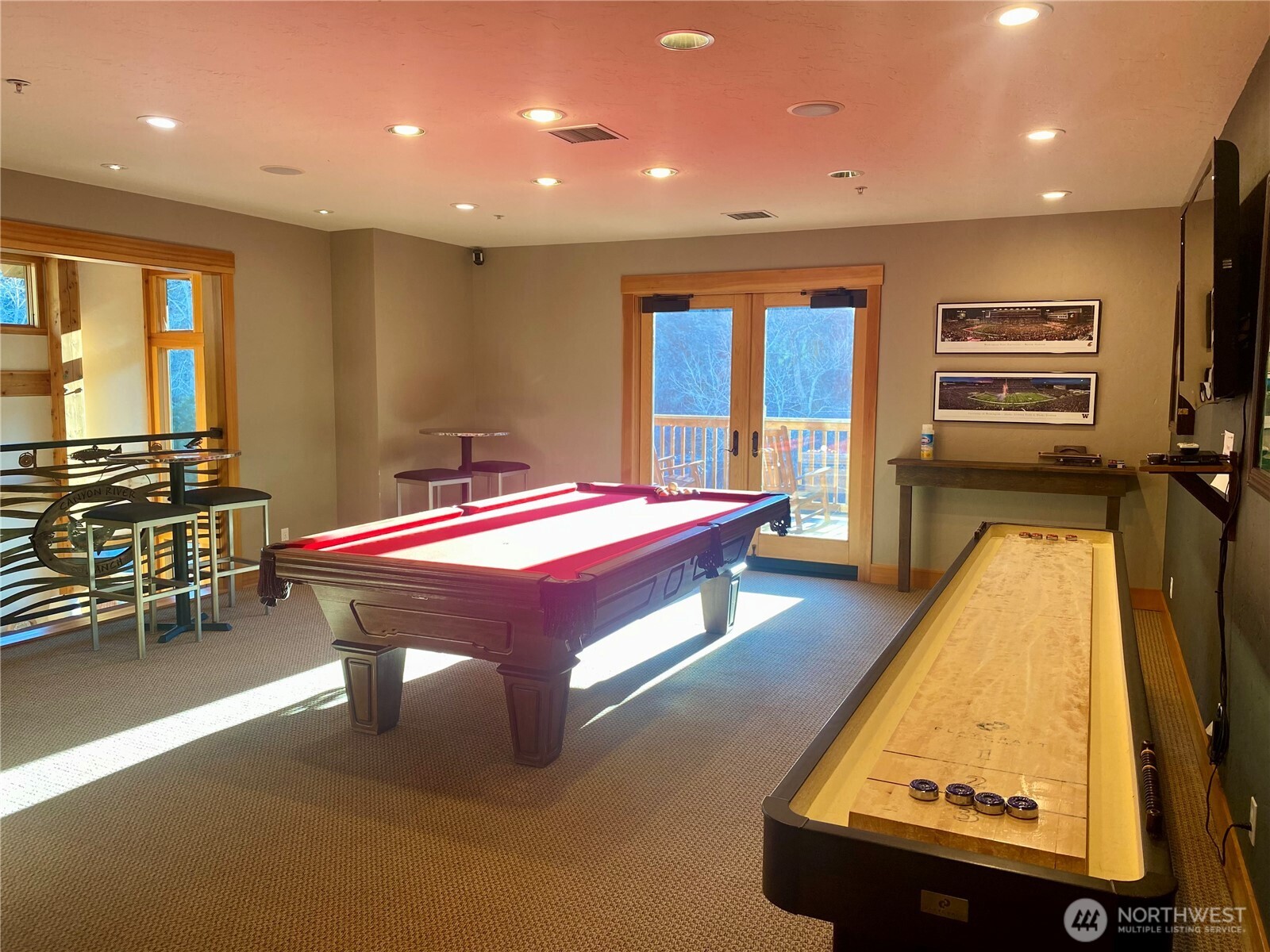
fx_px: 954
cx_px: 635
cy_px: 476
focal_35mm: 26
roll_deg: -1.5
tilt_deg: -5.6
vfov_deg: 53.1
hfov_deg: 67.3
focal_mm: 4.25
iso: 80
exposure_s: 1/120
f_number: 1.8
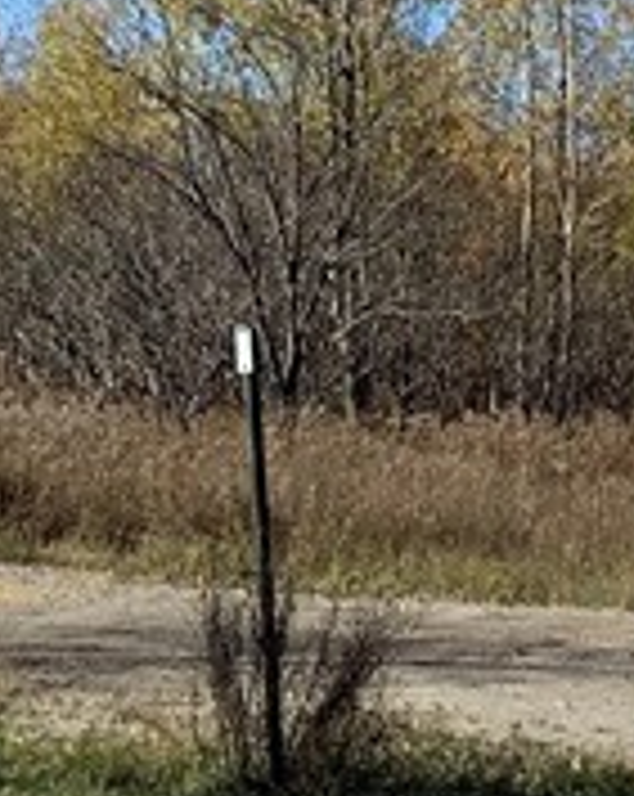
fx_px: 3857
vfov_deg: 11.7
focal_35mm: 164
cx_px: 414
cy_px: 180
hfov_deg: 9.4
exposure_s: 1/1377
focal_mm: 3
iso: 16
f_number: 1.8
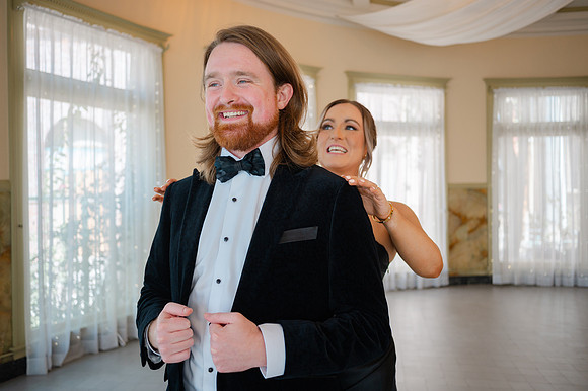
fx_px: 470
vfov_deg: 45.2
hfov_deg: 64.0
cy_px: 196
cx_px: 294
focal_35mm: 29
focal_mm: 28
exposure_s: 1/250
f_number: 2.8
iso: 100
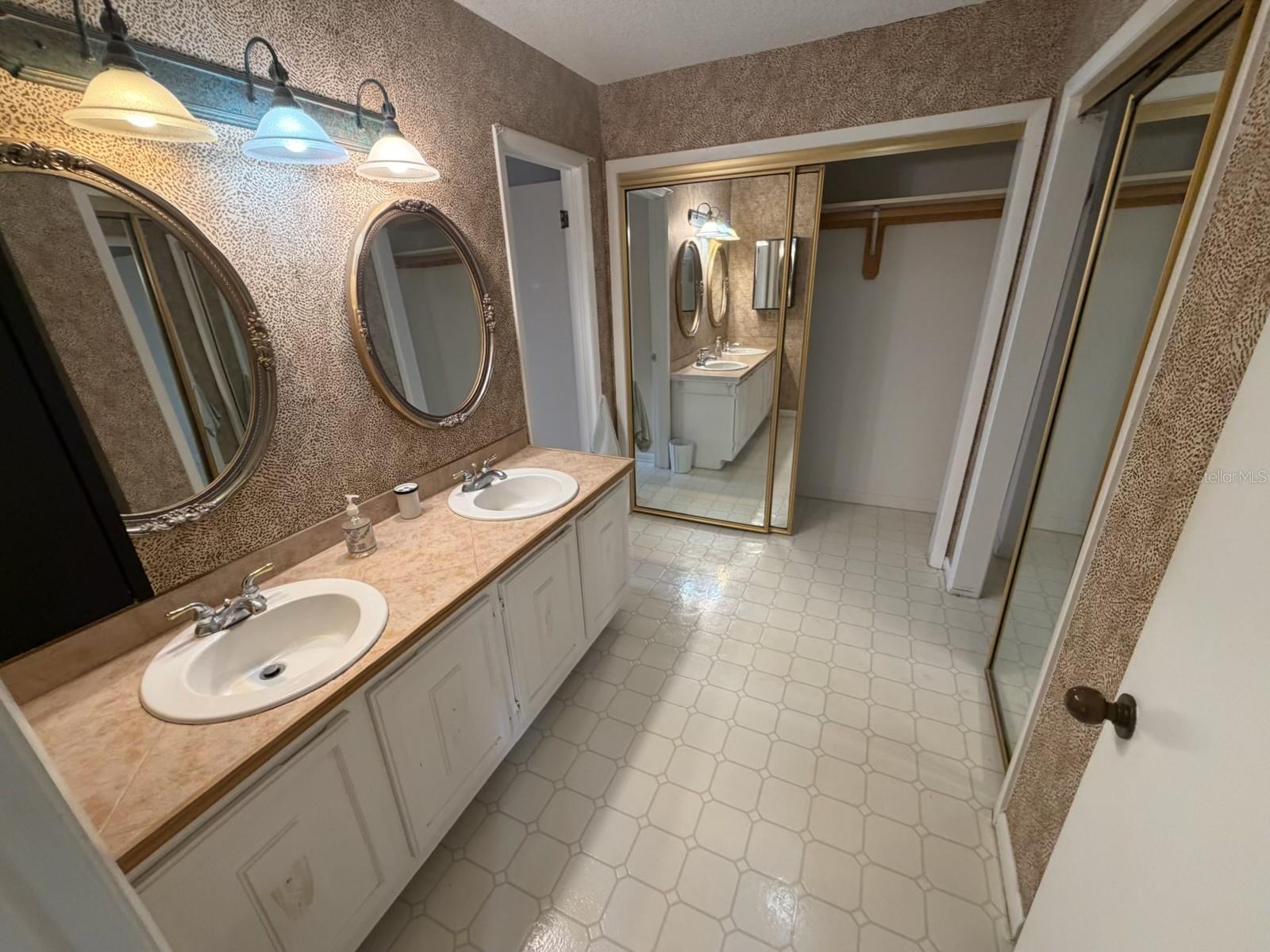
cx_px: 635
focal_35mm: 14
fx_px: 514
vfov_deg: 85.7
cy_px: 476
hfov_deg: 102.1
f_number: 2.2
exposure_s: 1/60
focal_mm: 2.22
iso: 200
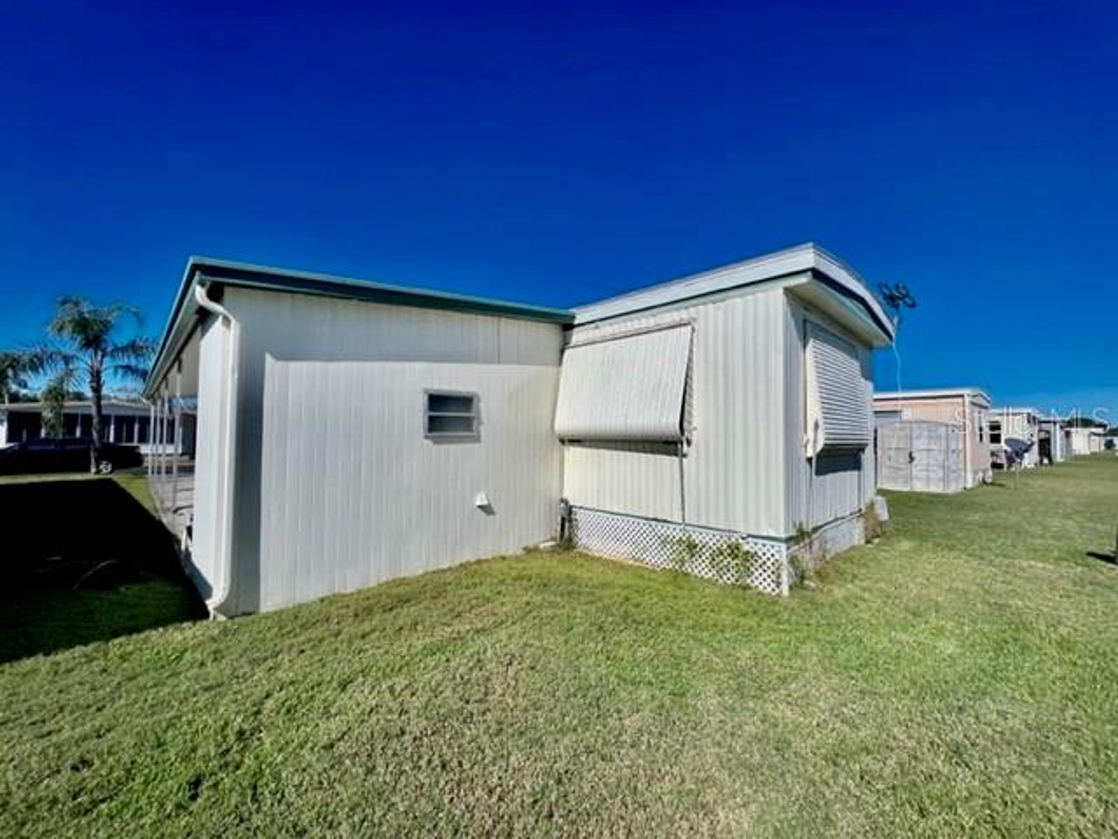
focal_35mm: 13
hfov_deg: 106.2
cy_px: 420
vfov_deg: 89.9
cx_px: 559
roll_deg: -1.0
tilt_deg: +2.0
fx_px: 420
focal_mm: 1.57
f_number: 1.8
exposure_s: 1/5814
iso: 32
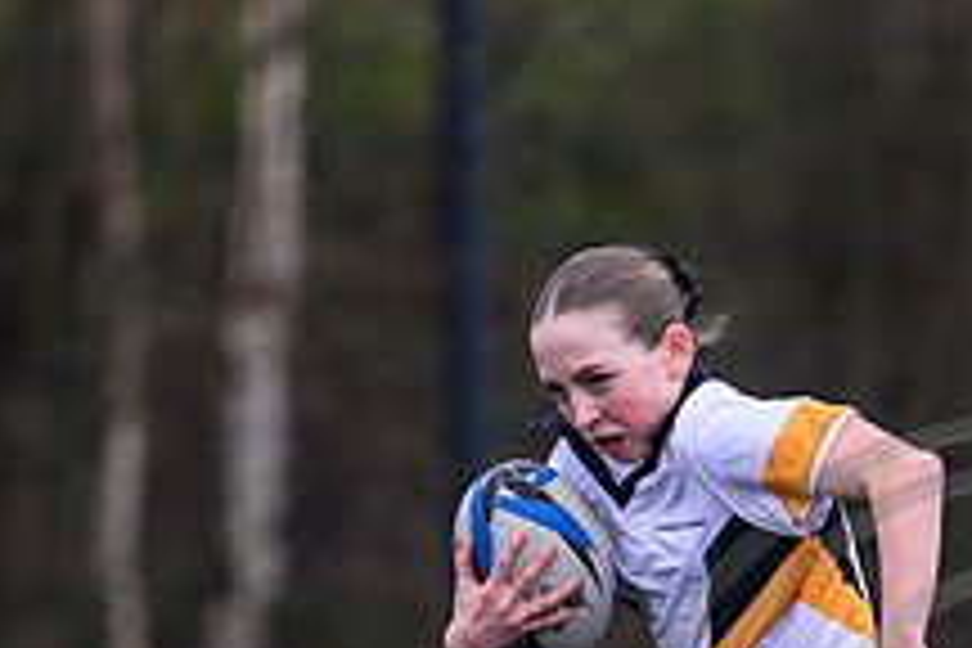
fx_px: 36798
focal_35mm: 1363
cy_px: 951
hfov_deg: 1.5
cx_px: 710
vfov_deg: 1.0
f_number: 3.5
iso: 500
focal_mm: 400
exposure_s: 1/1600
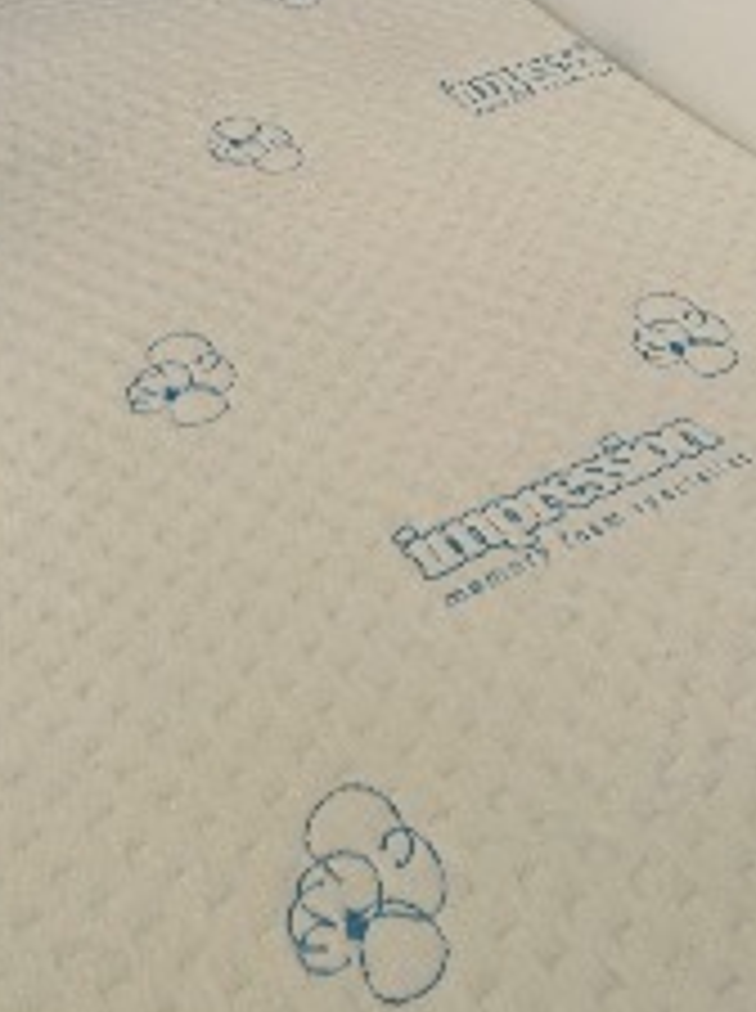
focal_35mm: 44
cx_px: 358
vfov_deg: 41.0
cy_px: 189
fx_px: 1285
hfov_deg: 32.8
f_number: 1.5
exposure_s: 1/50
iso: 80
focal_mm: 5.7
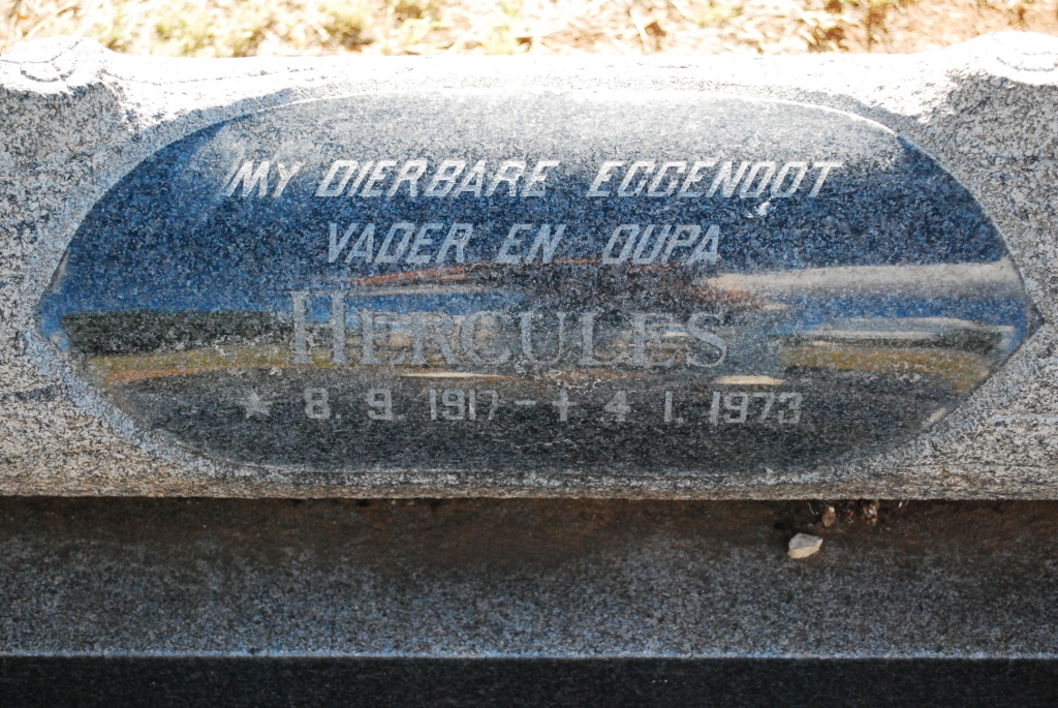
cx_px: 529
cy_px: 354
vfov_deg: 25.1
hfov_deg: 36.8
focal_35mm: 54
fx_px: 1589
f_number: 5.3
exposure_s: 1/1000
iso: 1600
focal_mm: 36
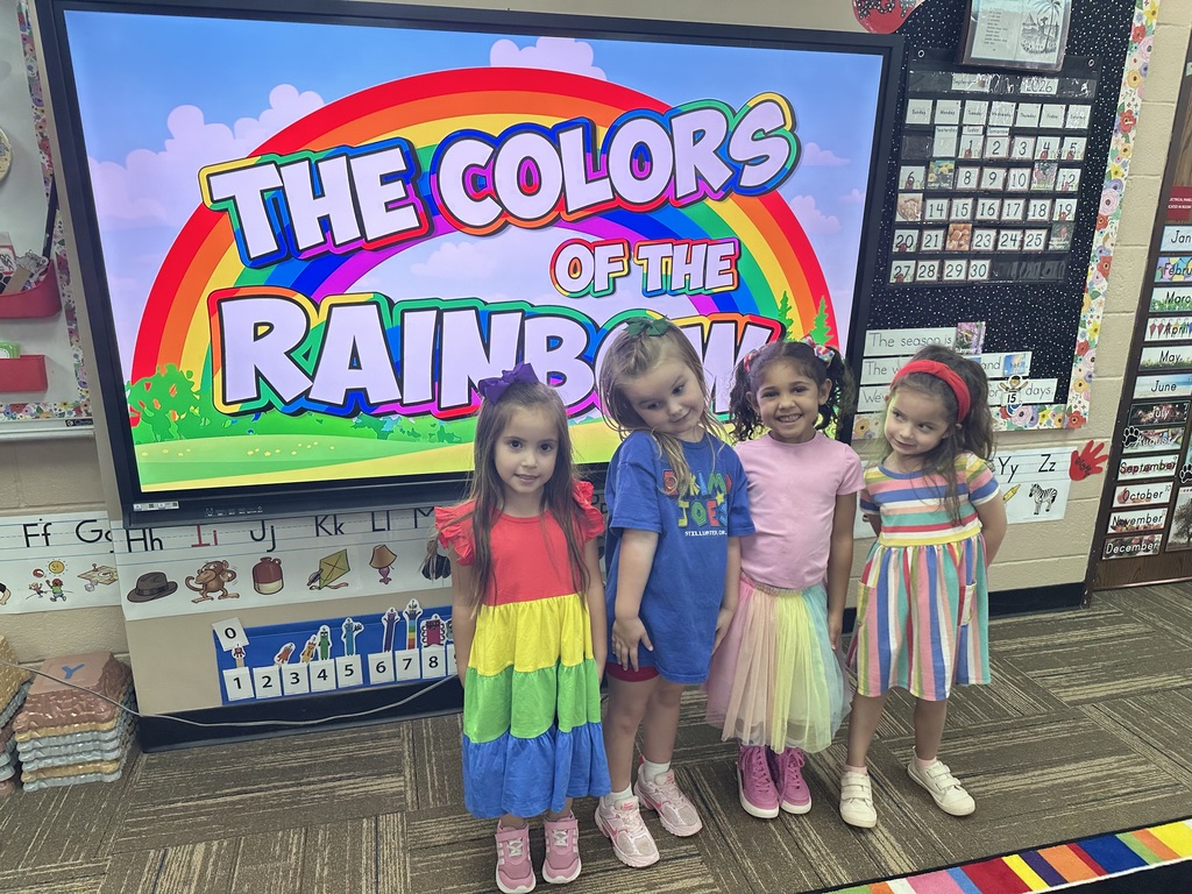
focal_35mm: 24
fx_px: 826
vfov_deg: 56.8
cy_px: 447
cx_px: 596
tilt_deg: -16.0
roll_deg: -0.6
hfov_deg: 71.6
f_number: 1.78
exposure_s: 1/60
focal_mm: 6.86
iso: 125
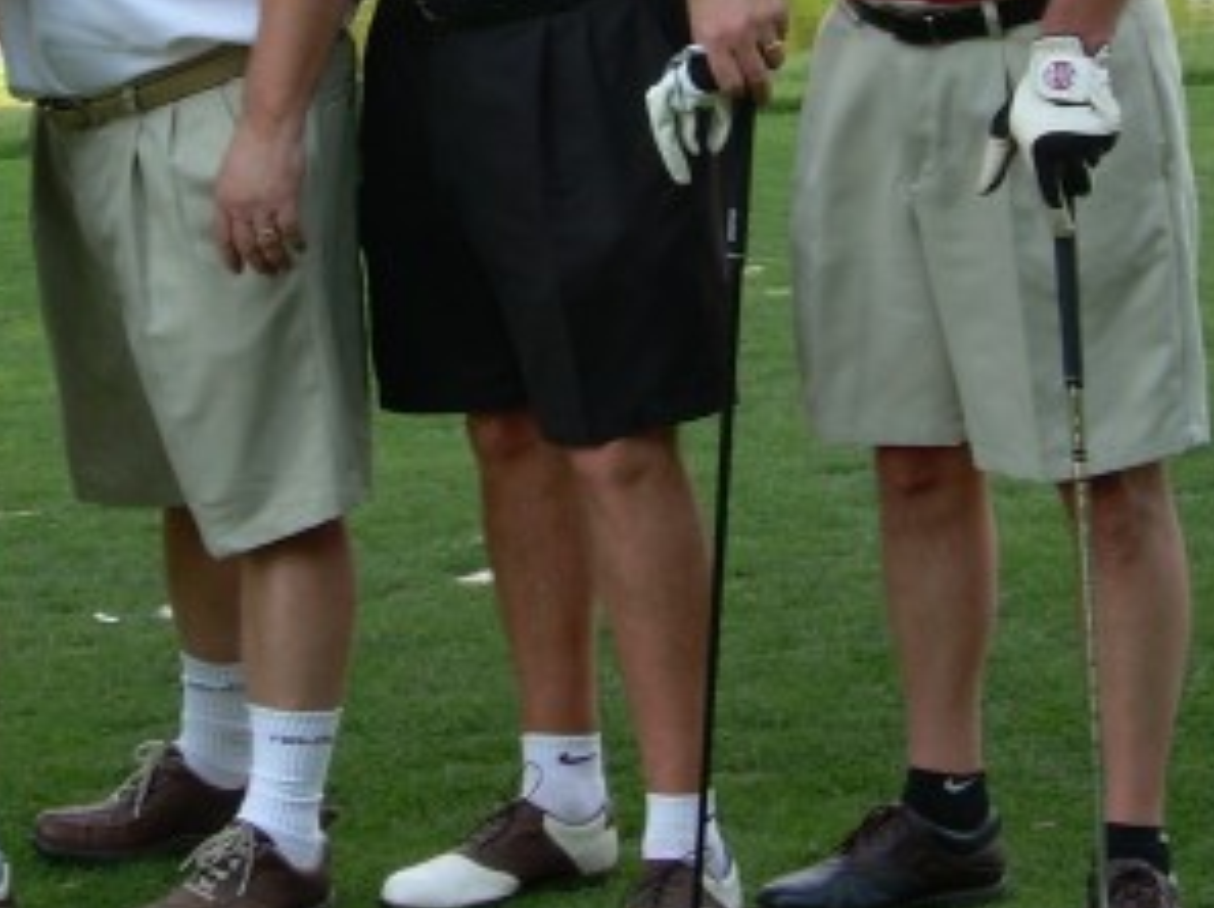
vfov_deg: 11.9
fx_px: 4308
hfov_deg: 16.0
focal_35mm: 123
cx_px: 364
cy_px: -20
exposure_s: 1/210
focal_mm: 9.6
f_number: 3.3
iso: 50
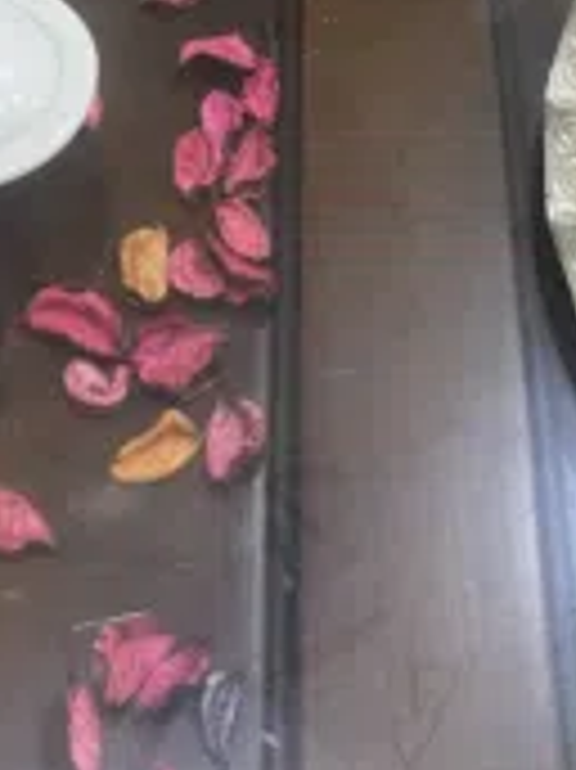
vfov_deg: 21.6
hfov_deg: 18.1
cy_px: -254
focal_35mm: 81
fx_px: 1799
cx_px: 392
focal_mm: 4.25
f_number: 1.8
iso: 400
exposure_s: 1/50
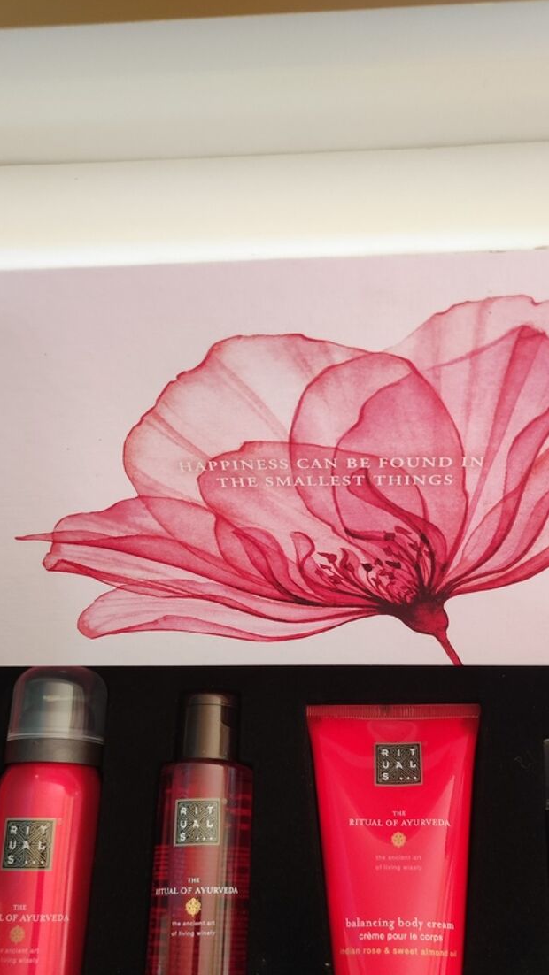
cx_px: 326
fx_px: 854
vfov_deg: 59.0
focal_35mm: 33
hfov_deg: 35.5
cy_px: 583
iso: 469
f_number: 1.79
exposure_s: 1/50
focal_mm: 4.7
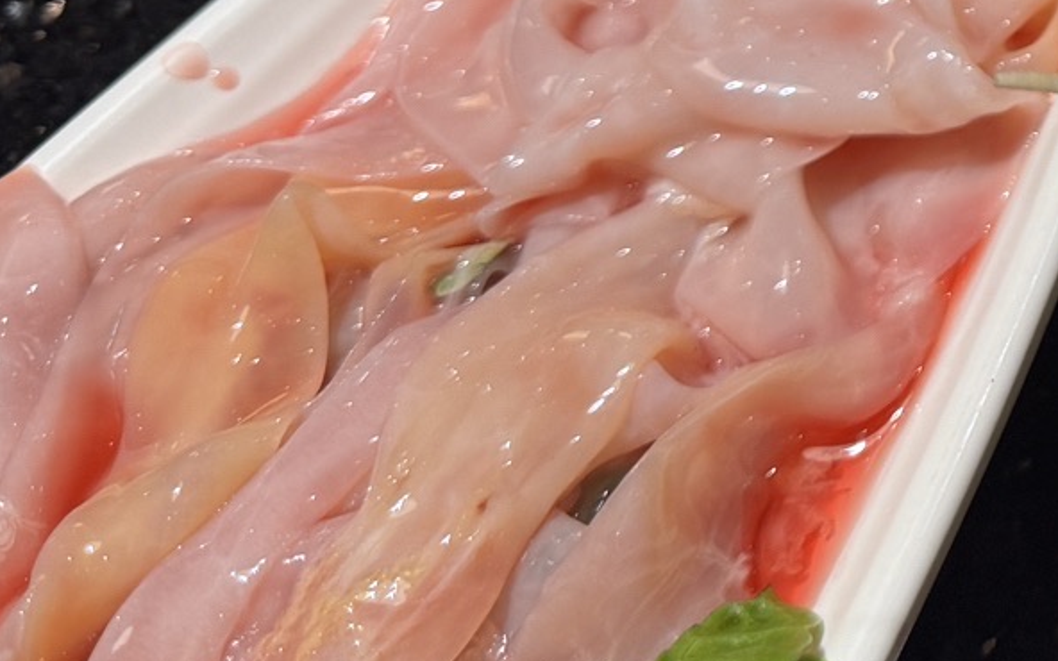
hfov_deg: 20.6
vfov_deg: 14.2
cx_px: 1583
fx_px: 2480
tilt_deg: -44.4
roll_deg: +1.5
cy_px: -332
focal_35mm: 86
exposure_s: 1/100
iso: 125
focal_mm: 6.76
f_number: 1.78
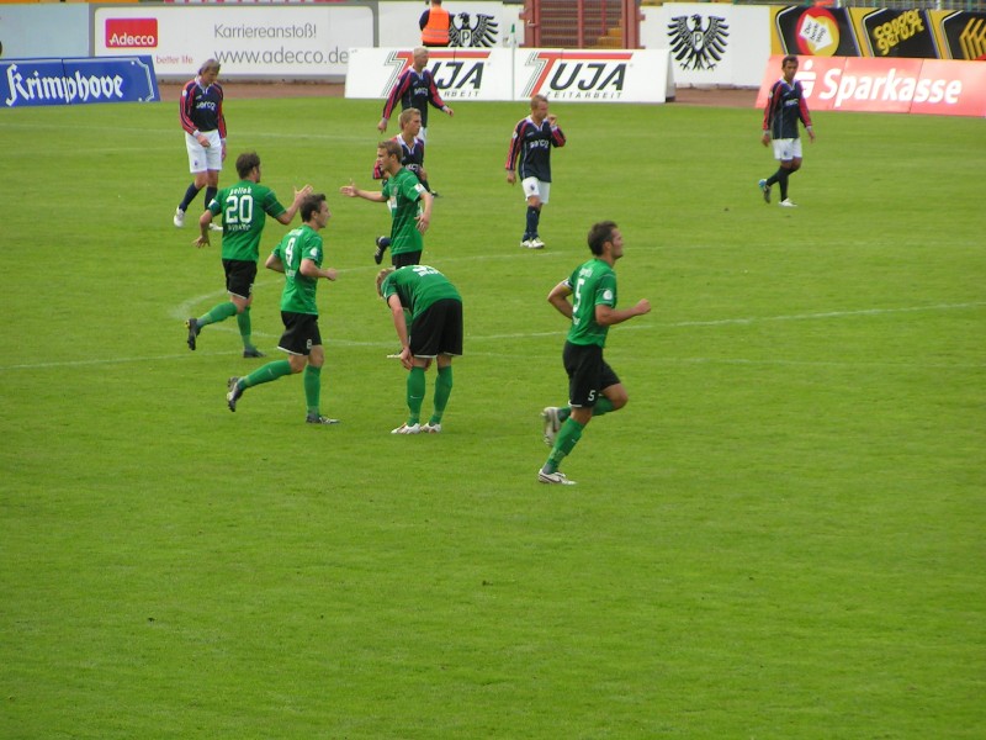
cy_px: 370
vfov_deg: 5.7
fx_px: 7377
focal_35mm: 259
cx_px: 493
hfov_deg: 7.6
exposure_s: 1/320
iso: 50
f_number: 3.5
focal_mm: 39.6
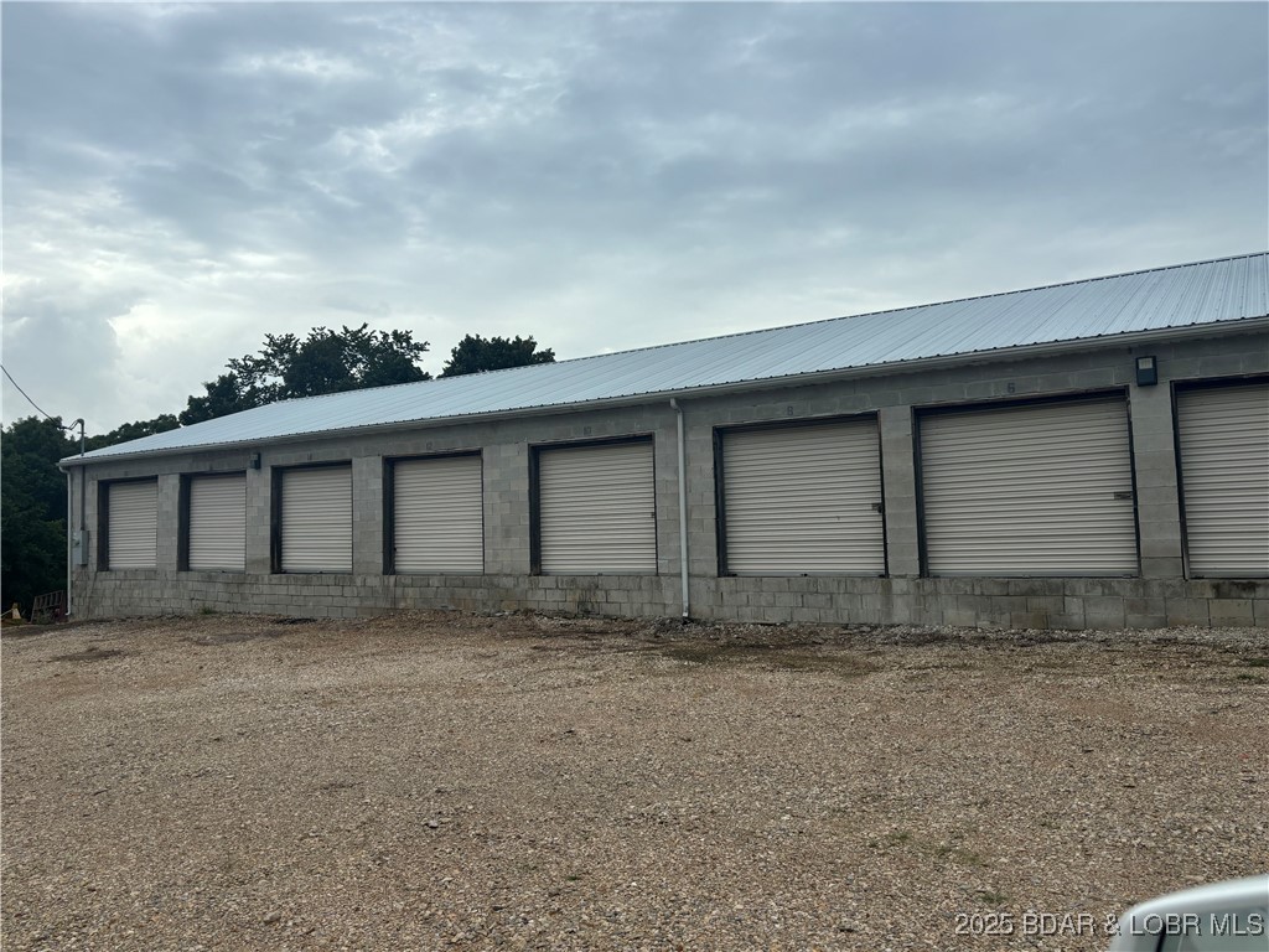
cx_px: 634
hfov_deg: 67.3
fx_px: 953
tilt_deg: +2.6
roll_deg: +0.9
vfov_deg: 53.1
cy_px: 476
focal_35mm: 26
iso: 50
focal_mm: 5.96
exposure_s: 1/2288
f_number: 1.6
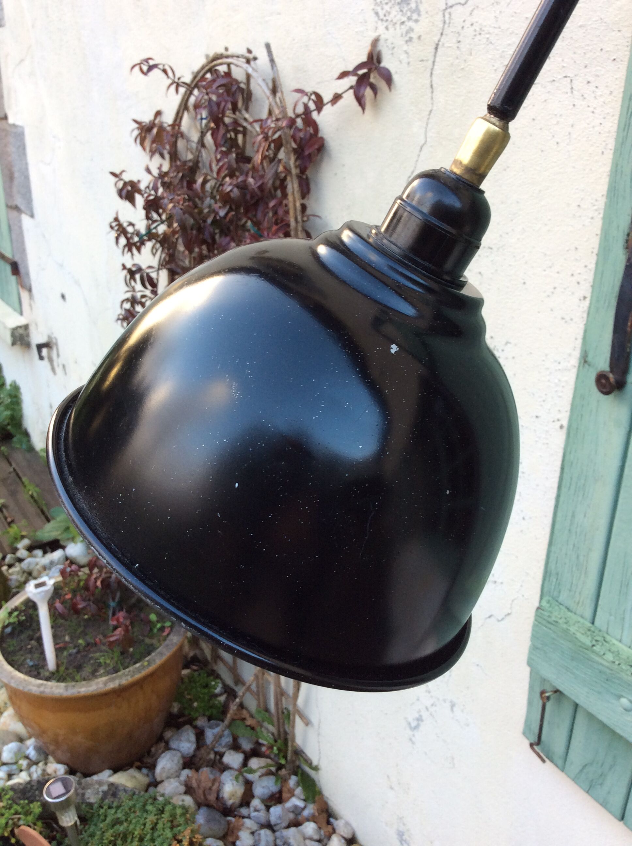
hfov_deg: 44.1
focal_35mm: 32
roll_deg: -0.2
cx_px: 316
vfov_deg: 56.9
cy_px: 423
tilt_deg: -22.2
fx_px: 781
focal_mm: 3.3
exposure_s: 1/33
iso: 40
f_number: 2.4
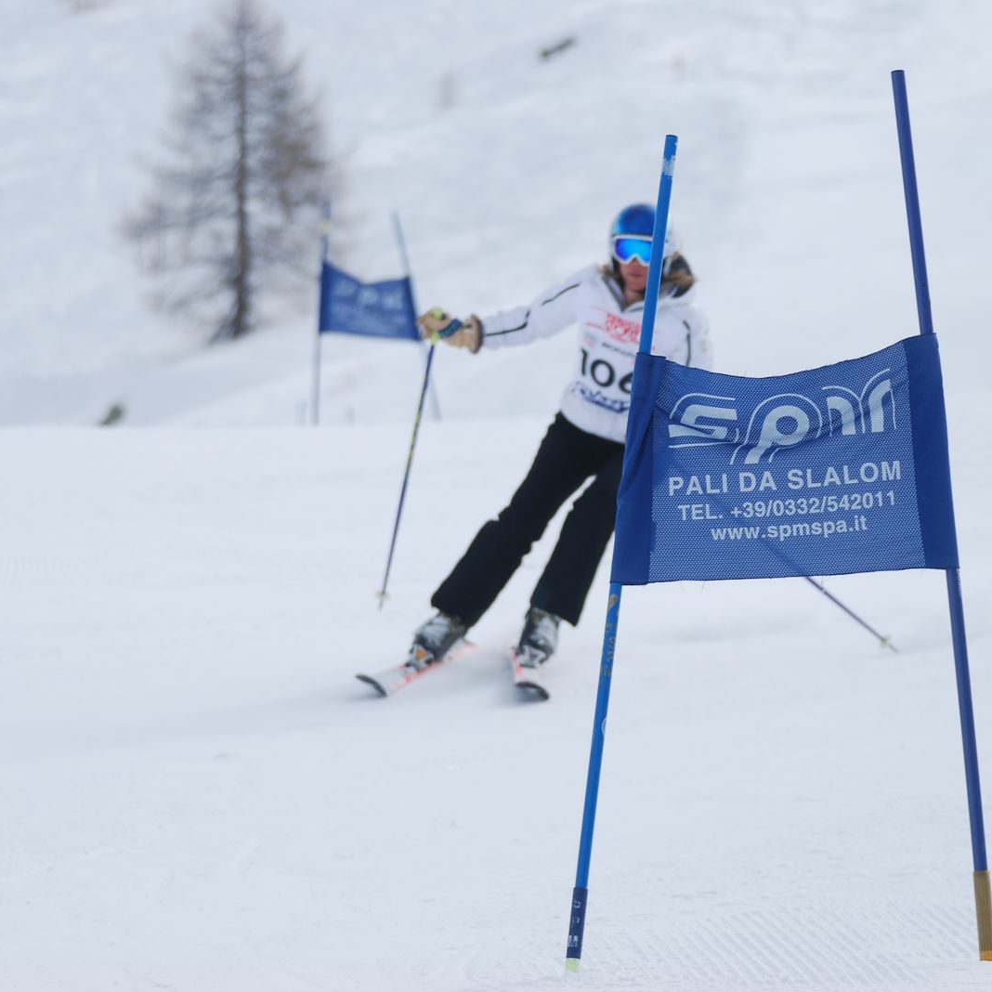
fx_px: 10234
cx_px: 531
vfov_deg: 5.5
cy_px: 496
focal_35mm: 316
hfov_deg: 5.5
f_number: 5.3
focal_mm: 165
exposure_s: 1/1000
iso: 100
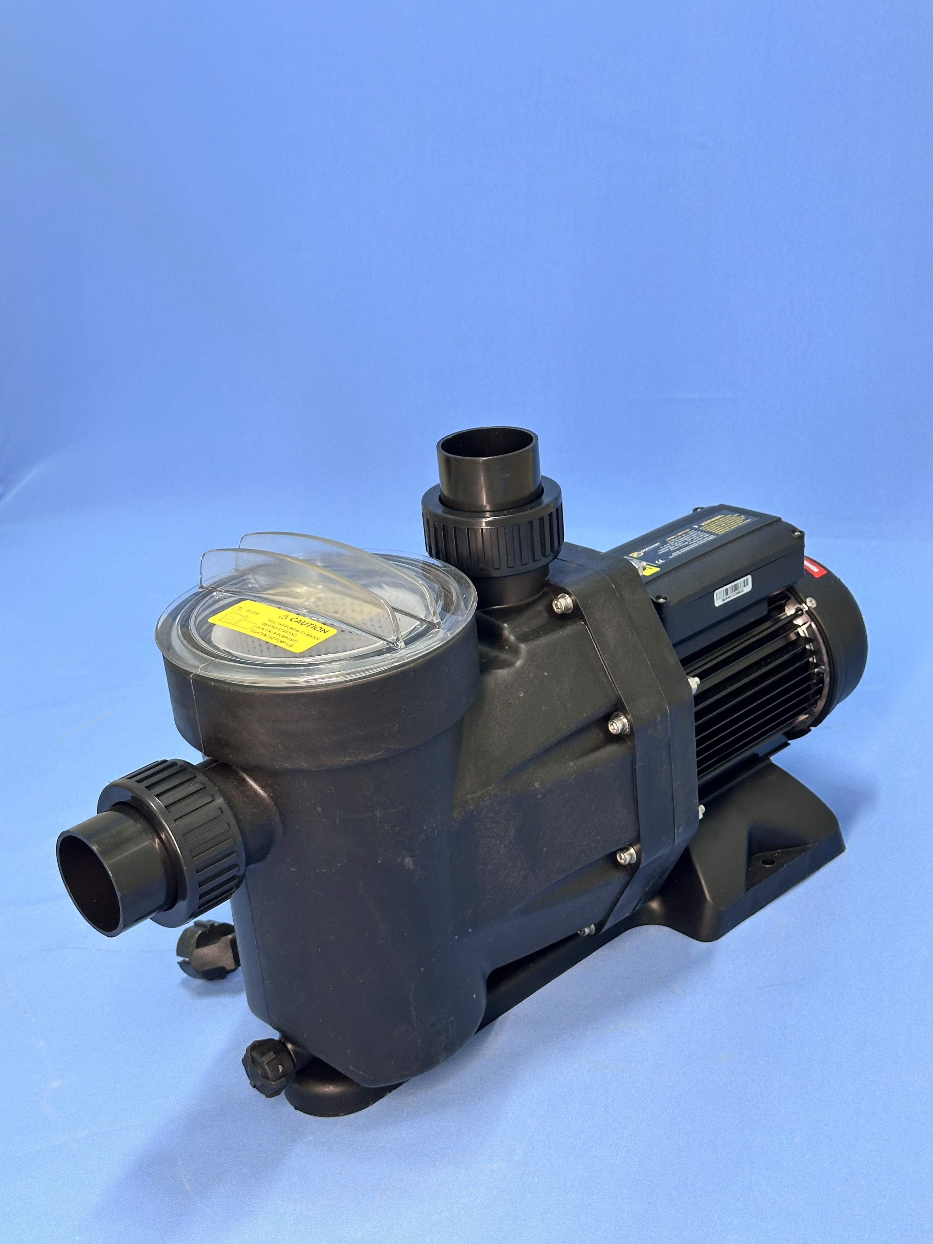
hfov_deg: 30.3
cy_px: 622
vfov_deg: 39.7
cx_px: 466
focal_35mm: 48
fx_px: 1725
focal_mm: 6.86
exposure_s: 1/50
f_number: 1.78
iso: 64
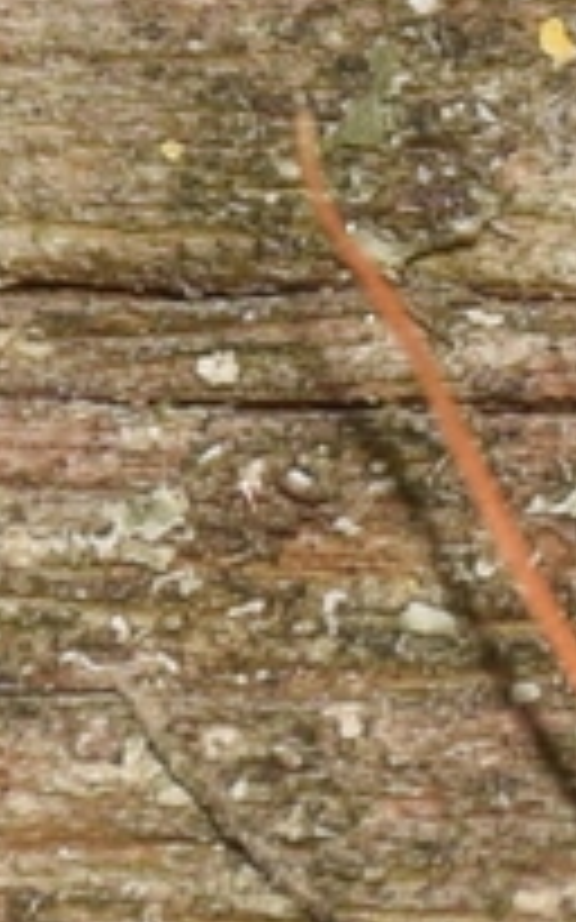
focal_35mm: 1003
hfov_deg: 1.3
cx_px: 1652
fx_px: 25210
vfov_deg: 2.1
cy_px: 873
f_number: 13
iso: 100
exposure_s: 1/160
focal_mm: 140
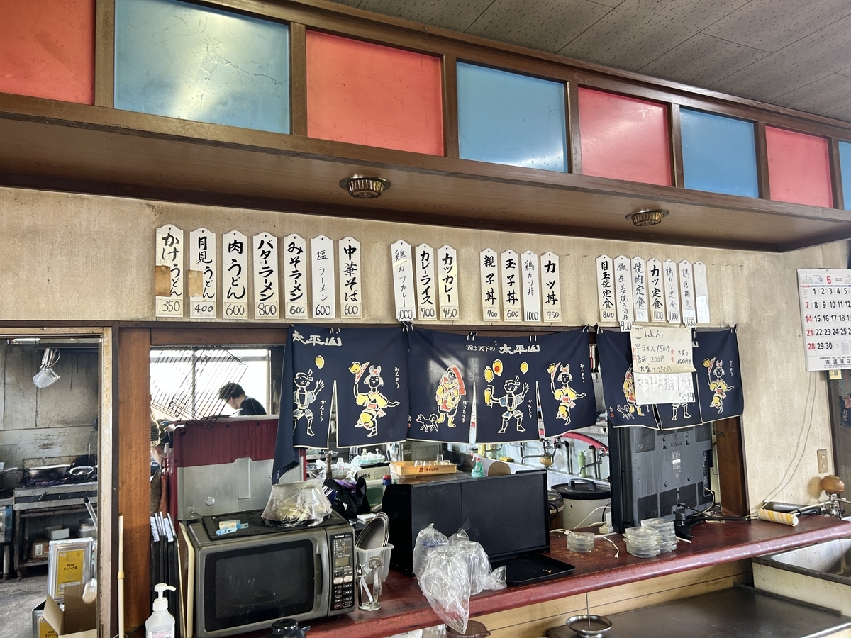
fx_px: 639
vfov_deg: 53.1
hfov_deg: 67.3
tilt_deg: +4.6
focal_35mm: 26
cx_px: 426
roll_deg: +1.9
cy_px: 319
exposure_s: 1/50
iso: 100
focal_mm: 5.7
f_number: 1.5
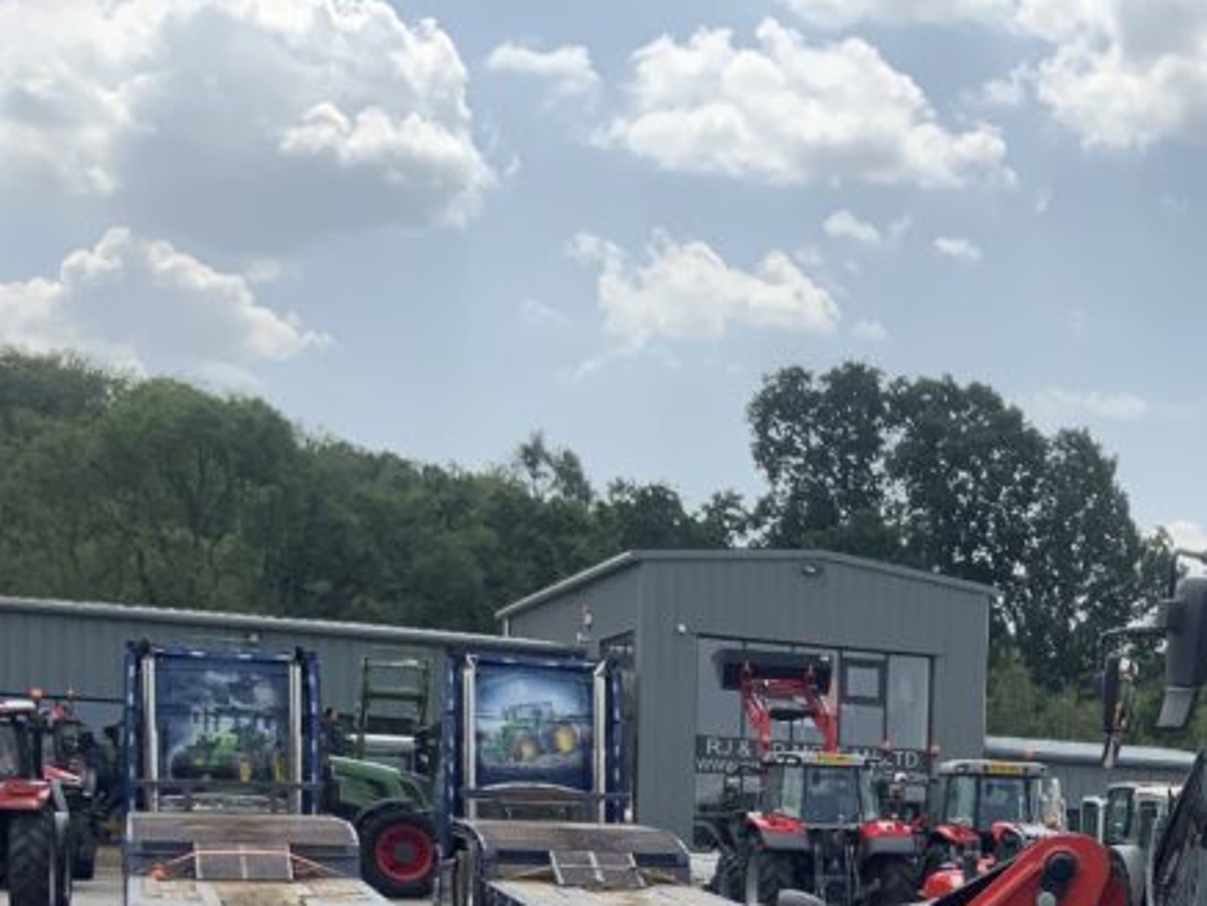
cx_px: 1213
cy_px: 1033
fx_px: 2372
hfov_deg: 26.9
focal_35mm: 68
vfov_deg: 20.5
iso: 16
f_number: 1.8
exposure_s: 1/1912
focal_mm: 3
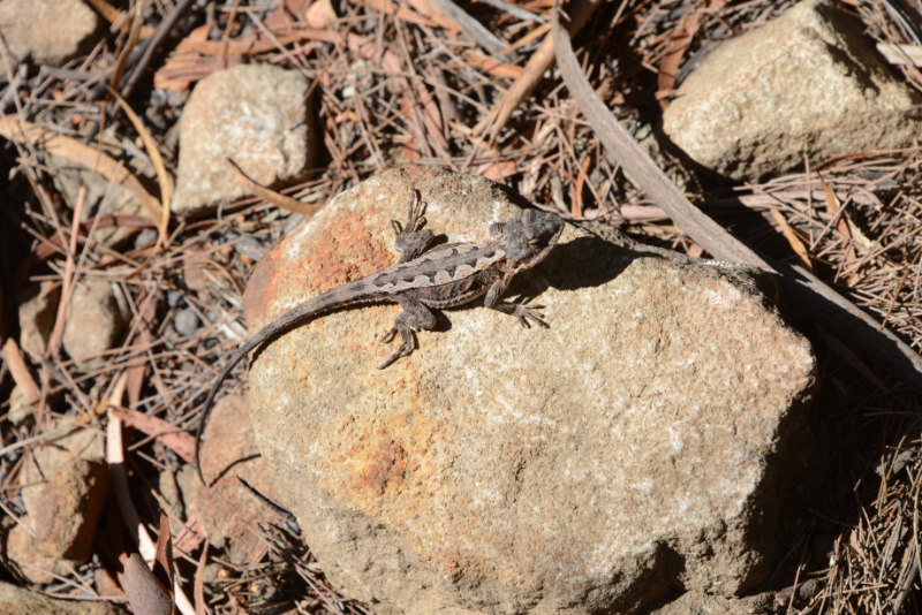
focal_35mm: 300
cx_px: 461
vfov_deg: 4.6
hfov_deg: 6.9
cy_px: 308
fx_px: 7686
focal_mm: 300
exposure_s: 1/200
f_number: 13
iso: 250
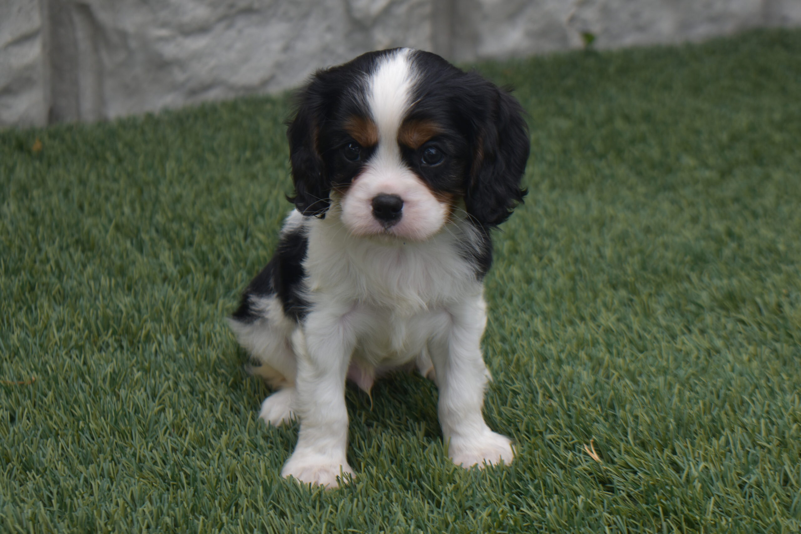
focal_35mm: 82
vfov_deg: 16.6
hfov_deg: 24.6
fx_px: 1836
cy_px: 267
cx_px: 400
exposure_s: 1/400
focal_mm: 55
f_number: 5.6
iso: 200
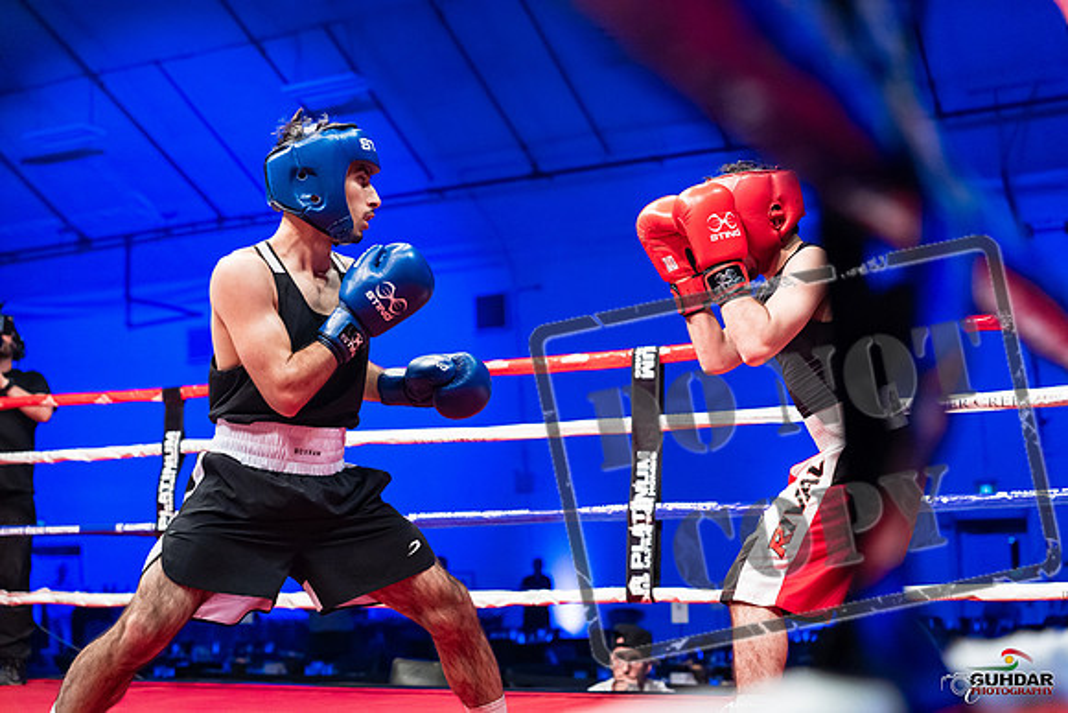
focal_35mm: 50
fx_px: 1484
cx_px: 534
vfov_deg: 27.0
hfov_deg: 39.6
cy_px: 356
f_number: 2.8
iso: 4000
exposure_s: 1/1000
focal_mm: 50
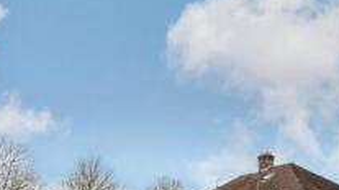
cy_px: 268
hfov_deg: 46.7
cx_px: 224
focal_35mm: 43
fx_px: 386
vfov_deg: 23.3
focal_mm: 2.22
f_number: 2.2
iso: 50
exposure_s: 1/333
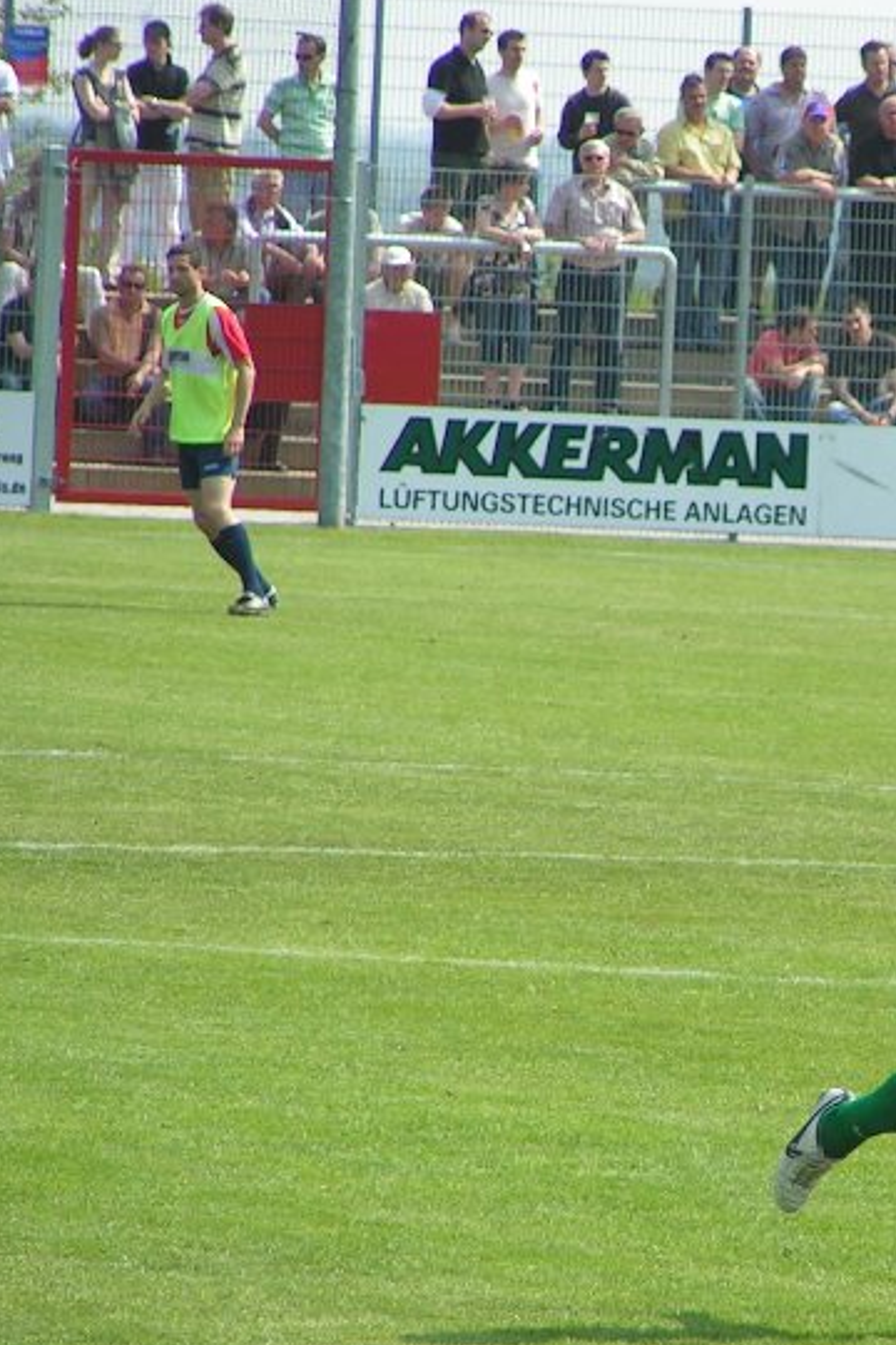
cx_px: 859
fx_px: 21838
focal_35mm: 585
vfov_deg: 3.5
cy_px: 735
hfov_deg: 2.3
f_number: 3.5
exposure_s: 1/500
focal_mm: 58
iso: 50
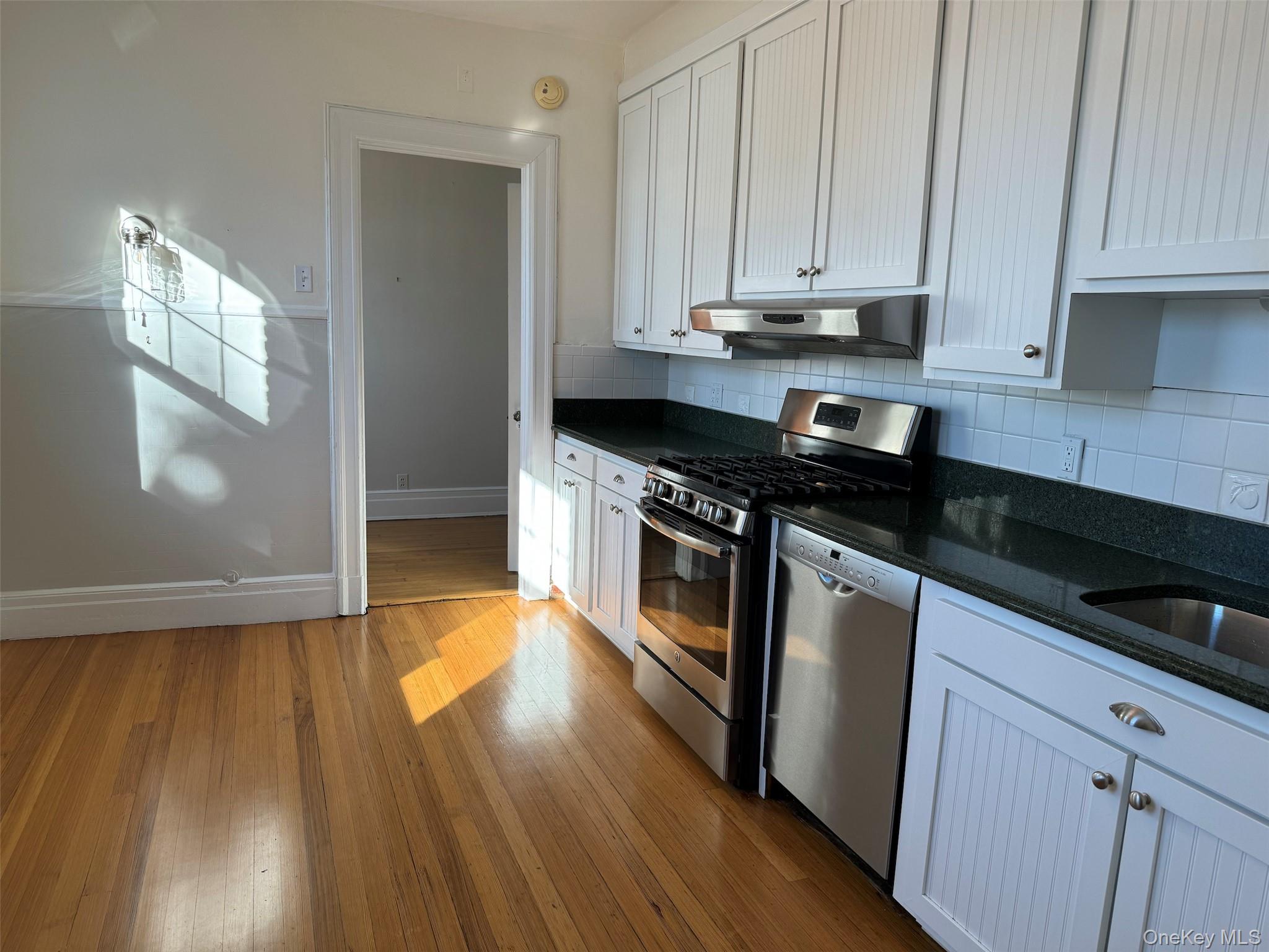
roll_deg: -1.5
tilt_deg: -10.7
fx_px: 880
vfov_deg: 56.8
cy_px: 476
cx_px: 634
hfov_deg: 71.6
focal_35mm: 24
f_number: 1.78
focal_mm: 6.86
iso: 80
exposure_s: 1/356
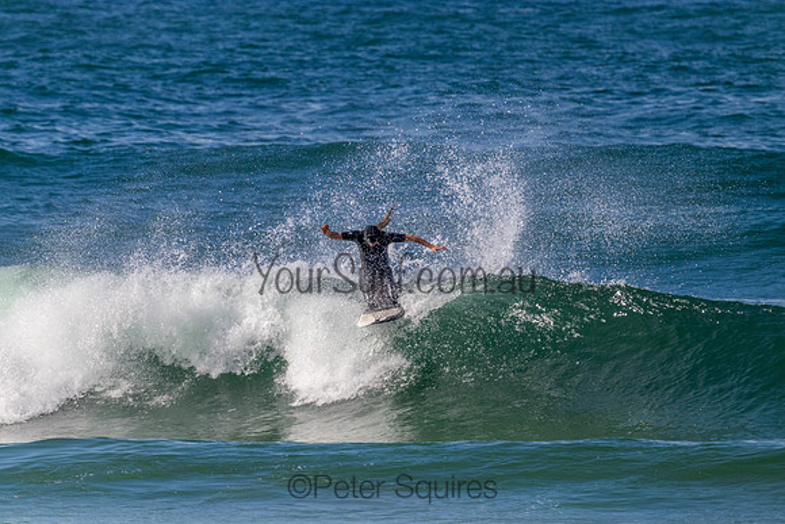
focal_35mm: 800
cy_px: 262
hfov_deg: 2.6
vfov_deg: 1.7
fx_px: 17448
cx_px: 392
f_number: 11
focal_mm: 800
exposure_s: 1/2000
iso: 1250
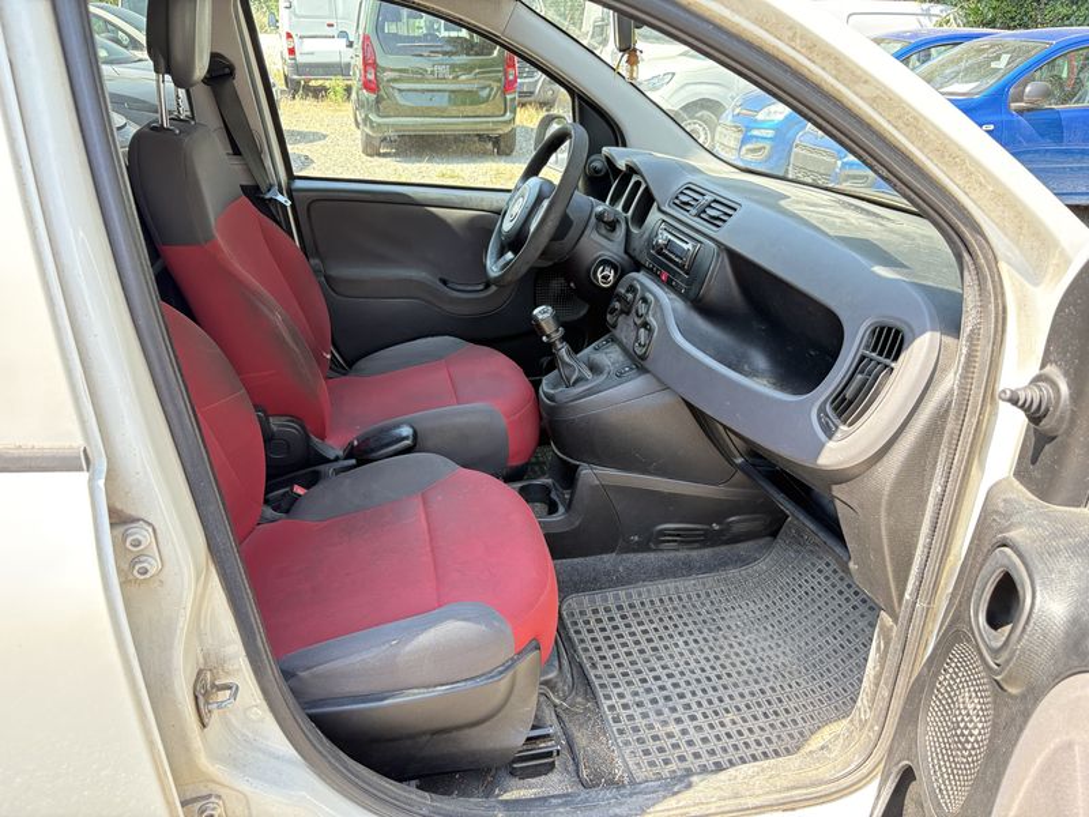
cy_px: 408
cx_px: 544
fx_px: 818
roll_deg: +1.7
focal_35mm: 26
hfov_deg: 67.3
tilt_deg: -24.3
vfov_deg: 53.1
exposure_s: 1/147
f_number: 1.6
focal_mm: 5.96
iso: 125
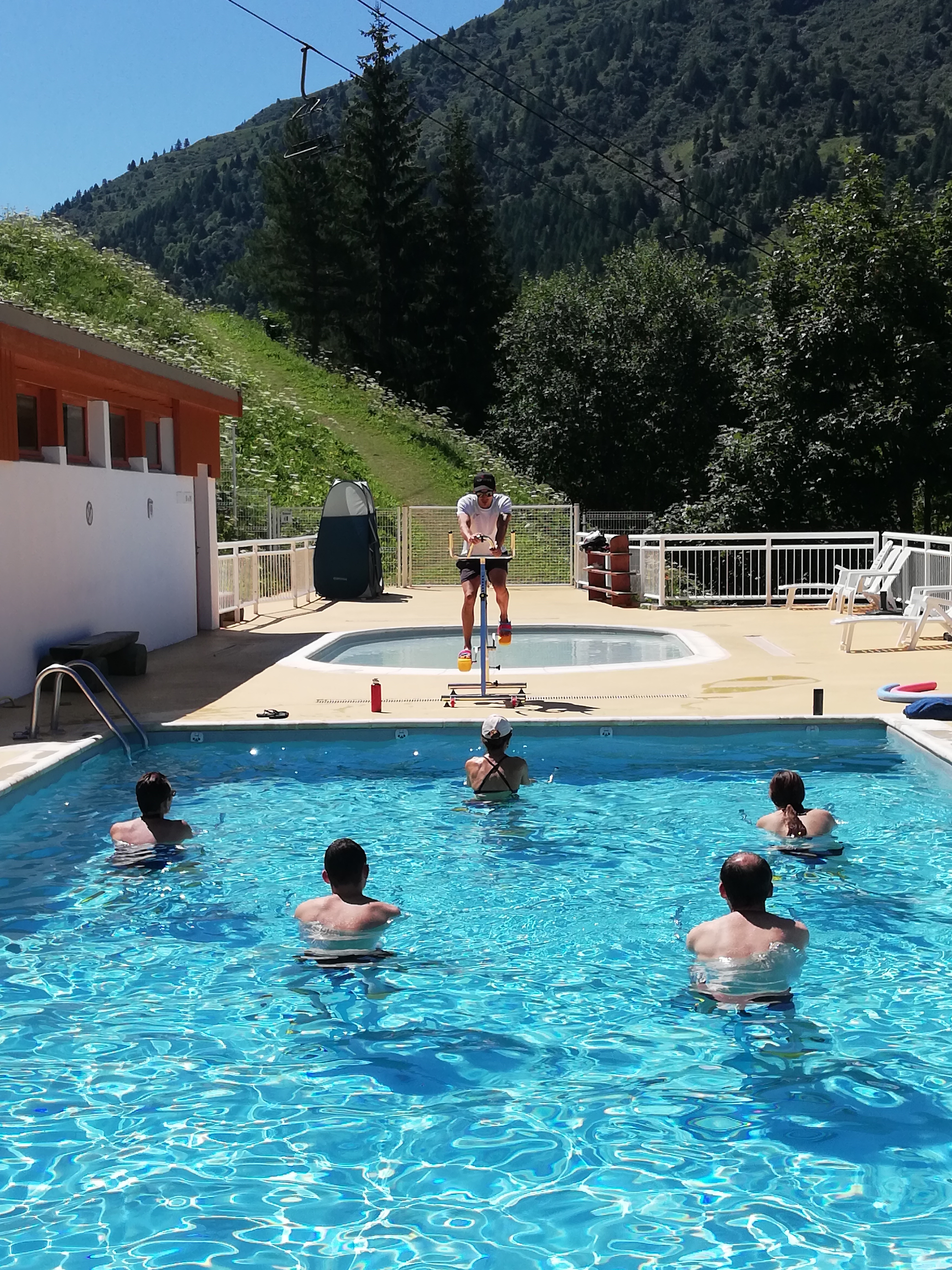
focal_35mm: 52
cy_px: 635
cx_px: 476
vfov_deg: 36.8
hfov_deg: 28.0
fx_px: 1907
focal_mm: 3.81
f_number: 2.2
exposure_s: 1/1623
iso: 50
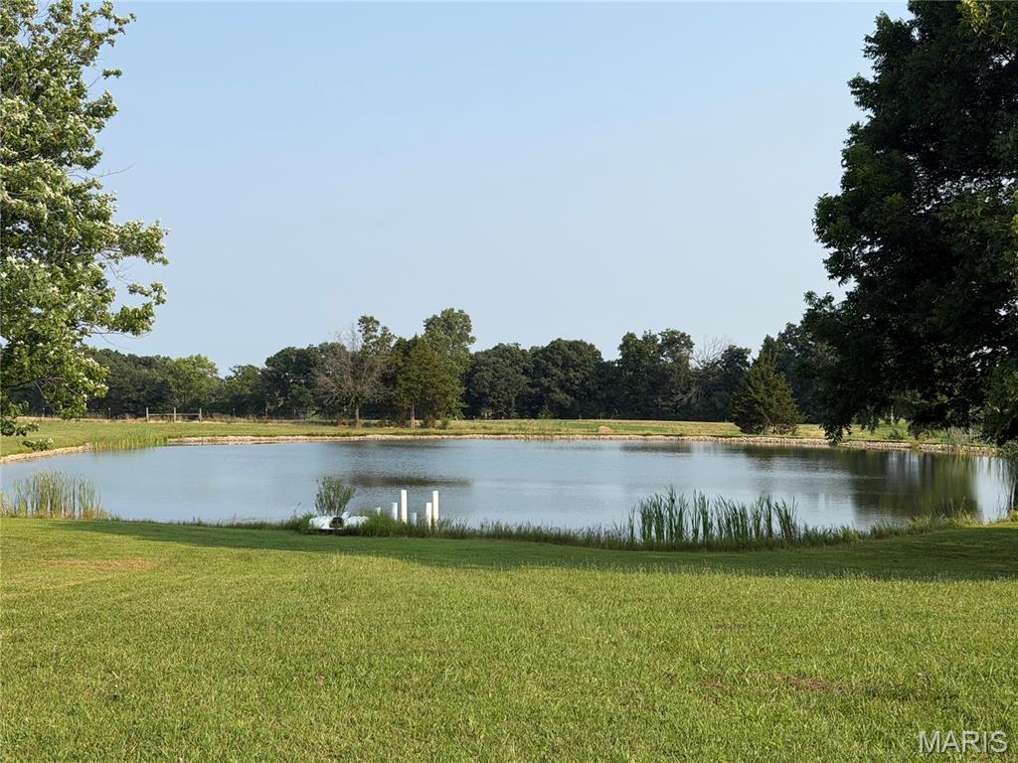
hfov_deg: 39.7
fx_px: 1412
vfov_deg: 30.3
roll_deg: +0.5
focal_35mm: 48
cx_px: 509
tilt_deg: +0.0
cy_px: 382
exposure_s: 1/3891
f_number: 1.78
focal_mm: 6.76
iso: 64
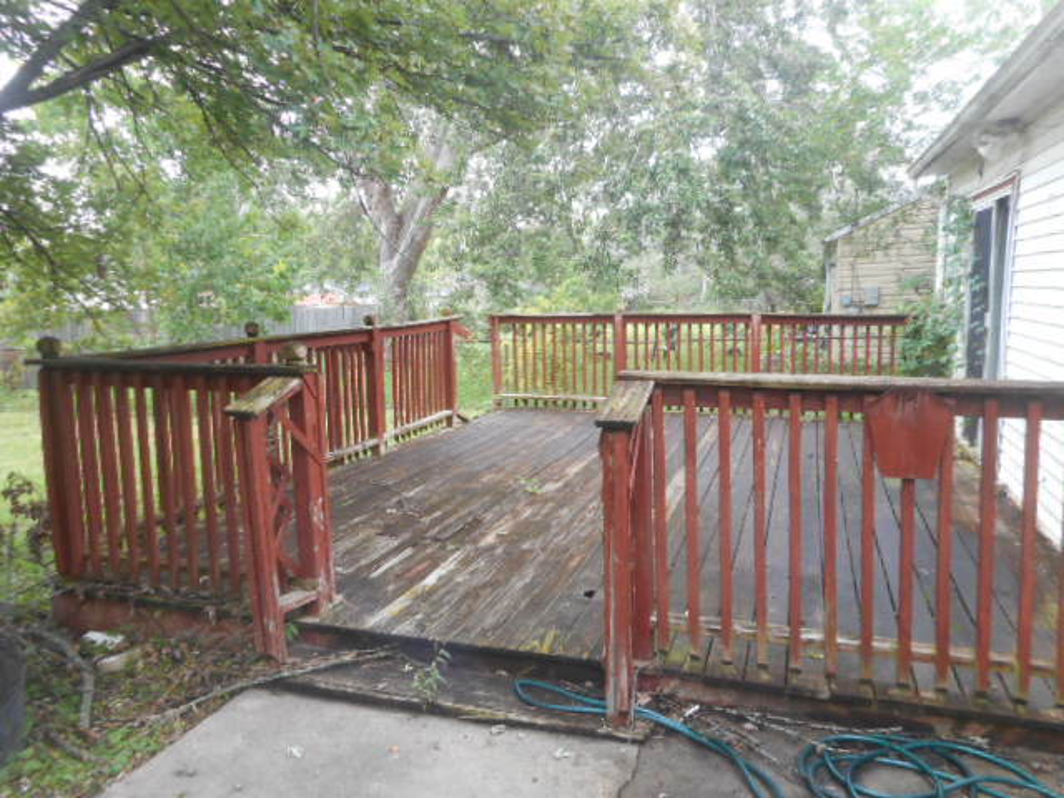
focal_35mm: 25
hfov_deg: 69.4
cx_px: 532
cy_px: 399
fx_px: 768
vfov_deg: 54.9
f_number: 3.7
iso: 180
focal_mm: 4.5
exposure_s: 1/30
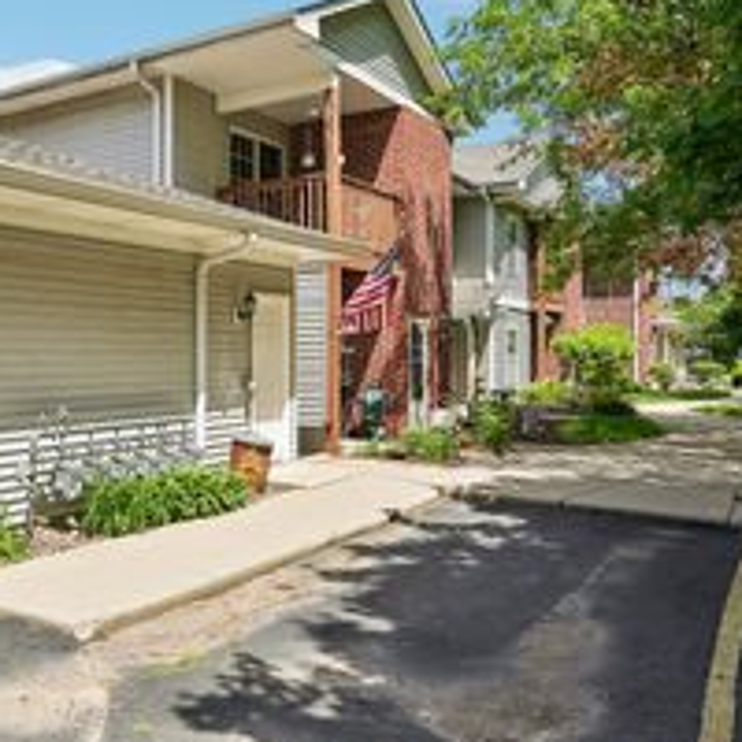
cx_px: 22
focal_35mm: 34
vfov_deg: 47.4
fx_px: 825
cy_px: 228
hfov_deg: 42.7
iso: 100
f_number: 8
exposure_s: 1/250
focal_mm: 16
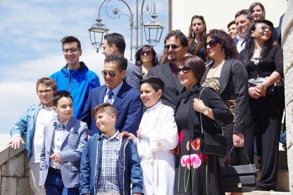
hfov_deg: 25.7
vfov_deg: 17.3
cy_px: 98
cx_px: 146
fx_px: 643
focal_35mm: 79
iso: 200
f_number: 8
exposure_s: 1/250
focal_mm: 53
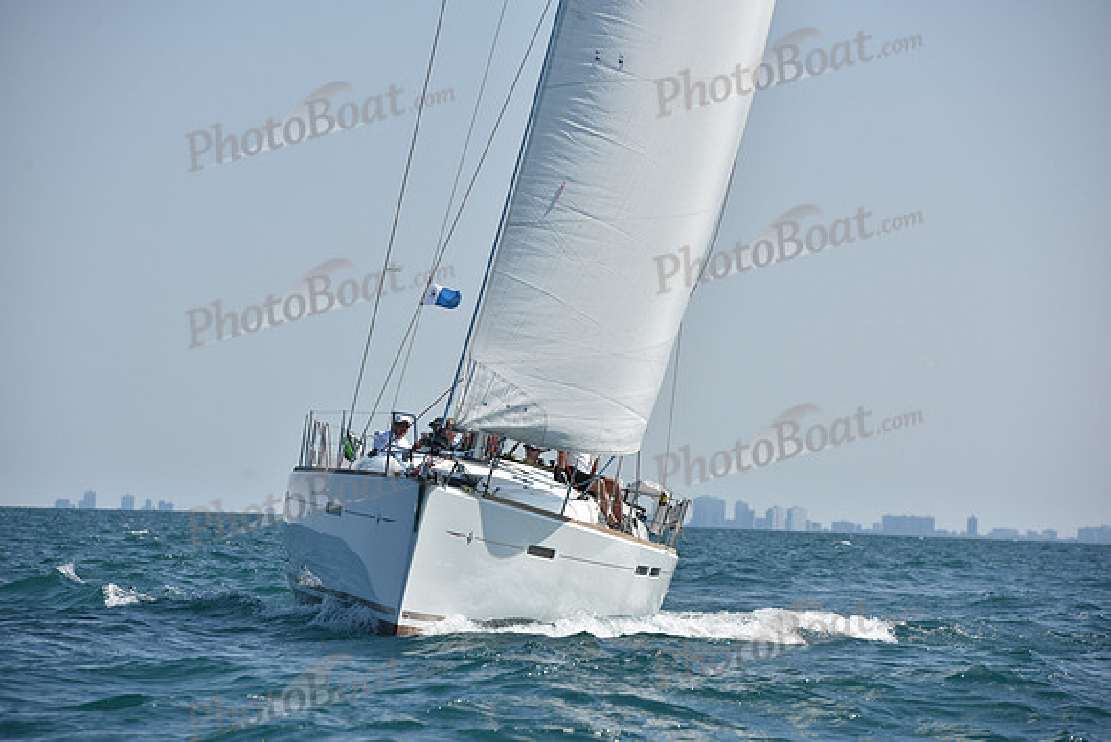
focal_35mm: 200
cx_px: 556
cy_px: 371
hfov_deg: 10.3
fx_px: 6173
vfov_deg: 6.9
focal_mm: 200
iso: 250
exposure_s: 1/1600
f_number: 8
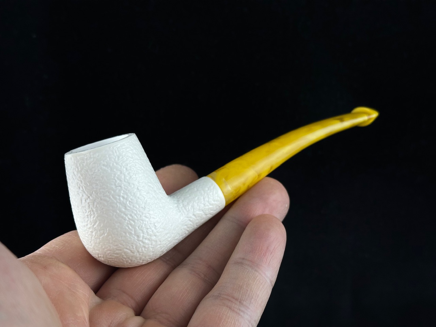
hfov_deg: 39.7
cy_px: 164
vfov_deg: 30.3
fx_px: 605
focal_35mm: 48
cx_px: 218
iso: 64
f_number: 1.78
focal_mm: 6.86
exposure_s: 1/836
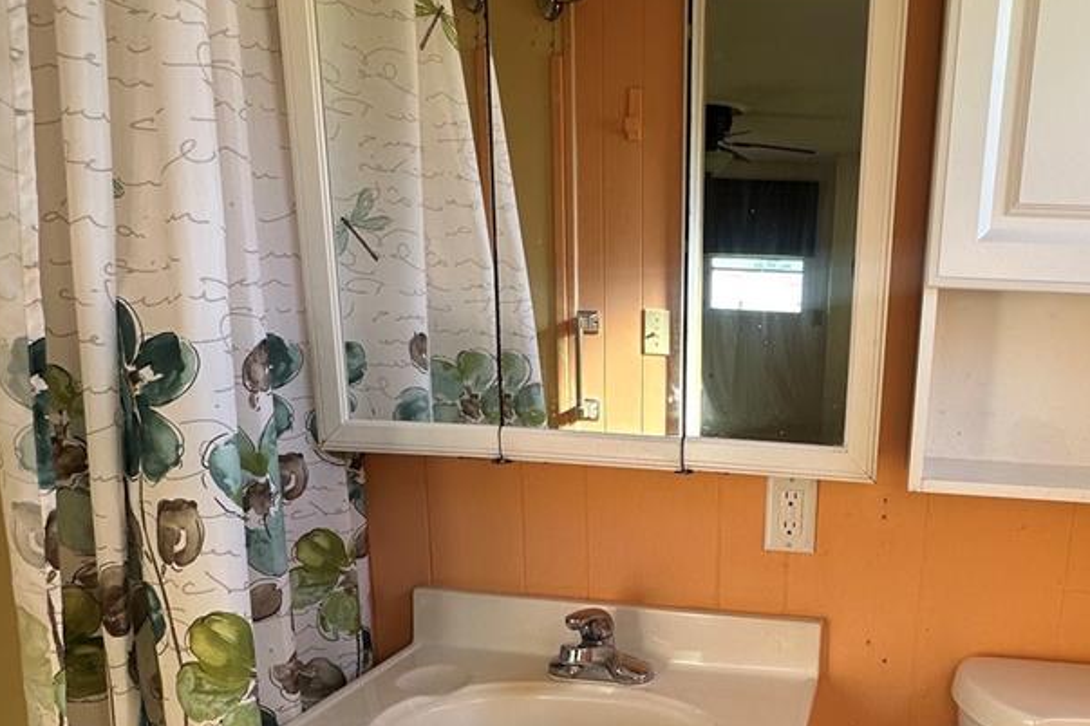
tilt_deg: -12.7
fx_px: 878
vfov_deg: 43.6
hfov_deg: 60.8
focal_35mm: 29
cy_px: 542
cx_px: 794
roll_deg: -3.3
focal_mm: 2.22
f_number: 2.2
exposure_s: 1/107
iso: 40
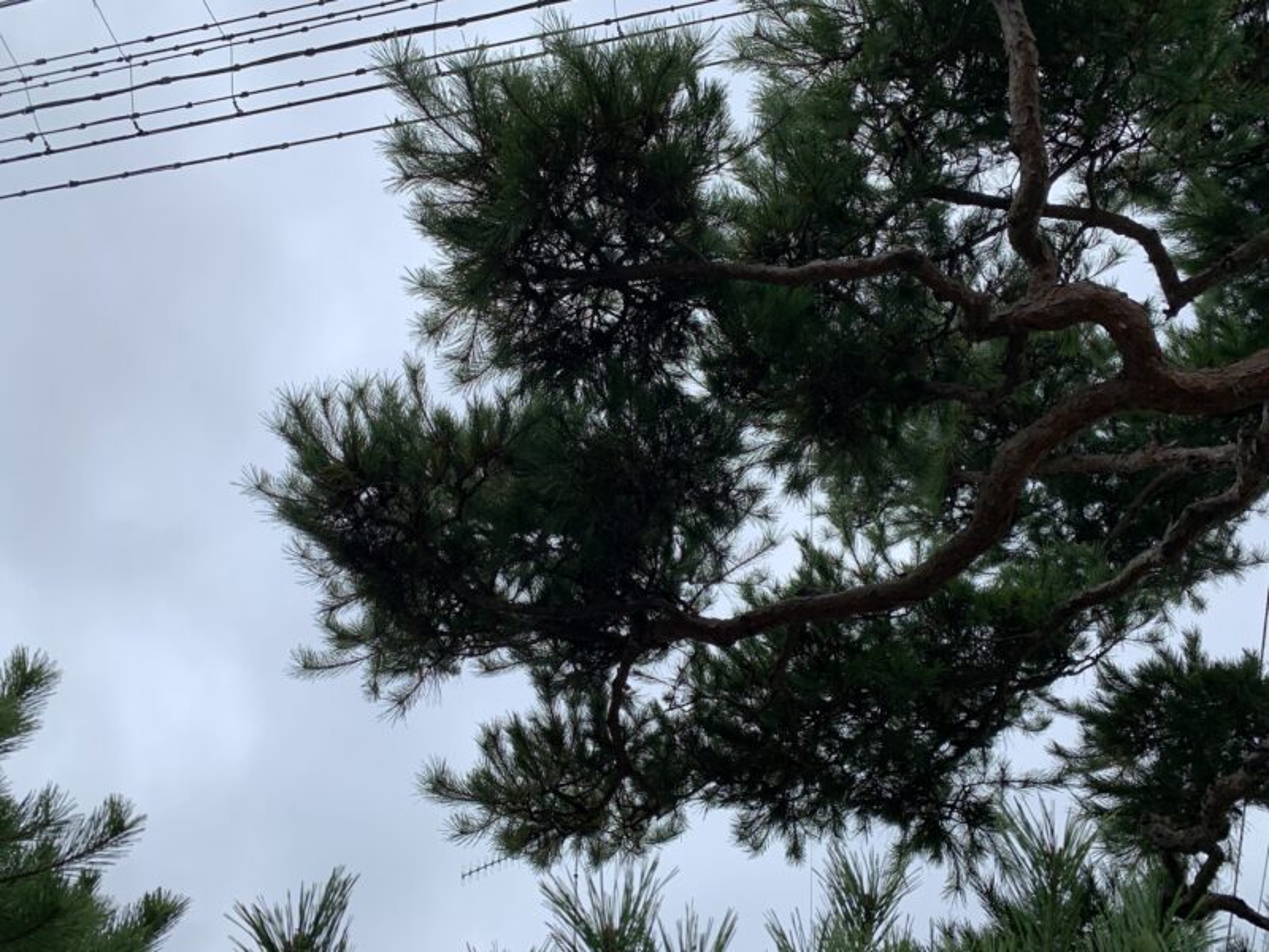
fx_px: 953
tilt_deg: +57.8
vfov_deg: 53.1
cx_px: 634
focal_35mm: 26
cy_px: 476
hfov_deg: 67.3
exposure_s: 1/1124
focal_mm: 4.25
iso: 25
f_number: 1.8
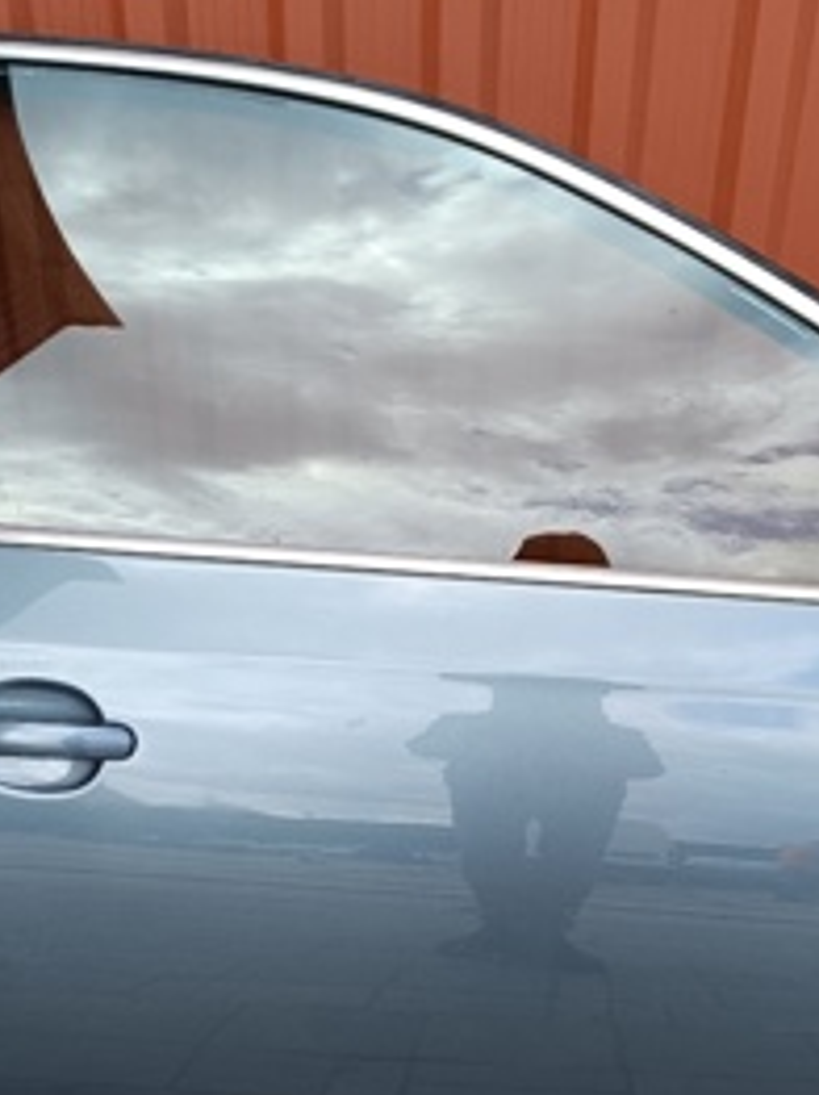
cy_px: 782
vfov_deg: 42.0
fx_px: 1390
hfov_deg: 32.7
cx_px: 510
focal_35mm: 44
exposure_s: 1/266
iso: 52
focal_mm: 5.59
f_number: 1.88
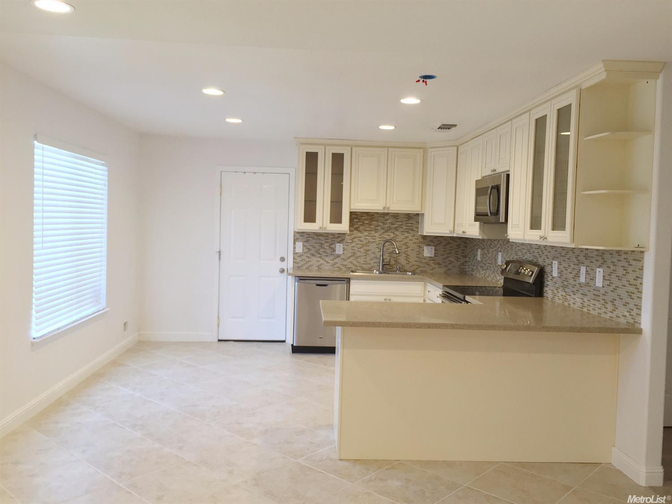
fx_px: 563
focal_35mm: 29
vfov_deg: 48.2
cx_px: 336
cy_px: 252
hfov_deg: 61.7
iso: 50
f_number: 2.2
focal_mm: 4.15
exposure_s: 1/30
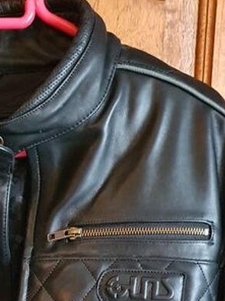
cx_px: -2
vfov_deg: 19.6
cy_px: 439
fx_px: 763
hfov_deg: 16.4
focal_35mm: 88
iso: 640
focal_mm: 4.32
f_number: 1.5
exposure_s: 1/25
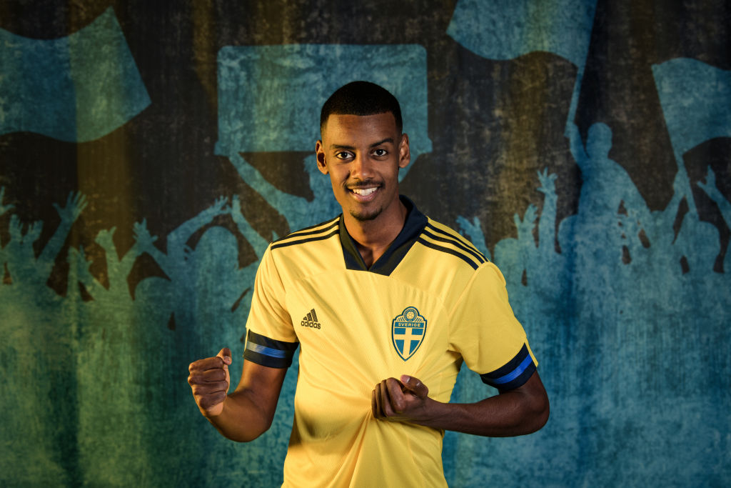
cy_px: 244
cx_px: 366
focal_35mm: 80
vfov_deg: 17.1
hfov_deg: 25.4
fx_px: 1625
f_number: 5.6
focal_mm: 80
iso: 100
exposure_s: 1/250
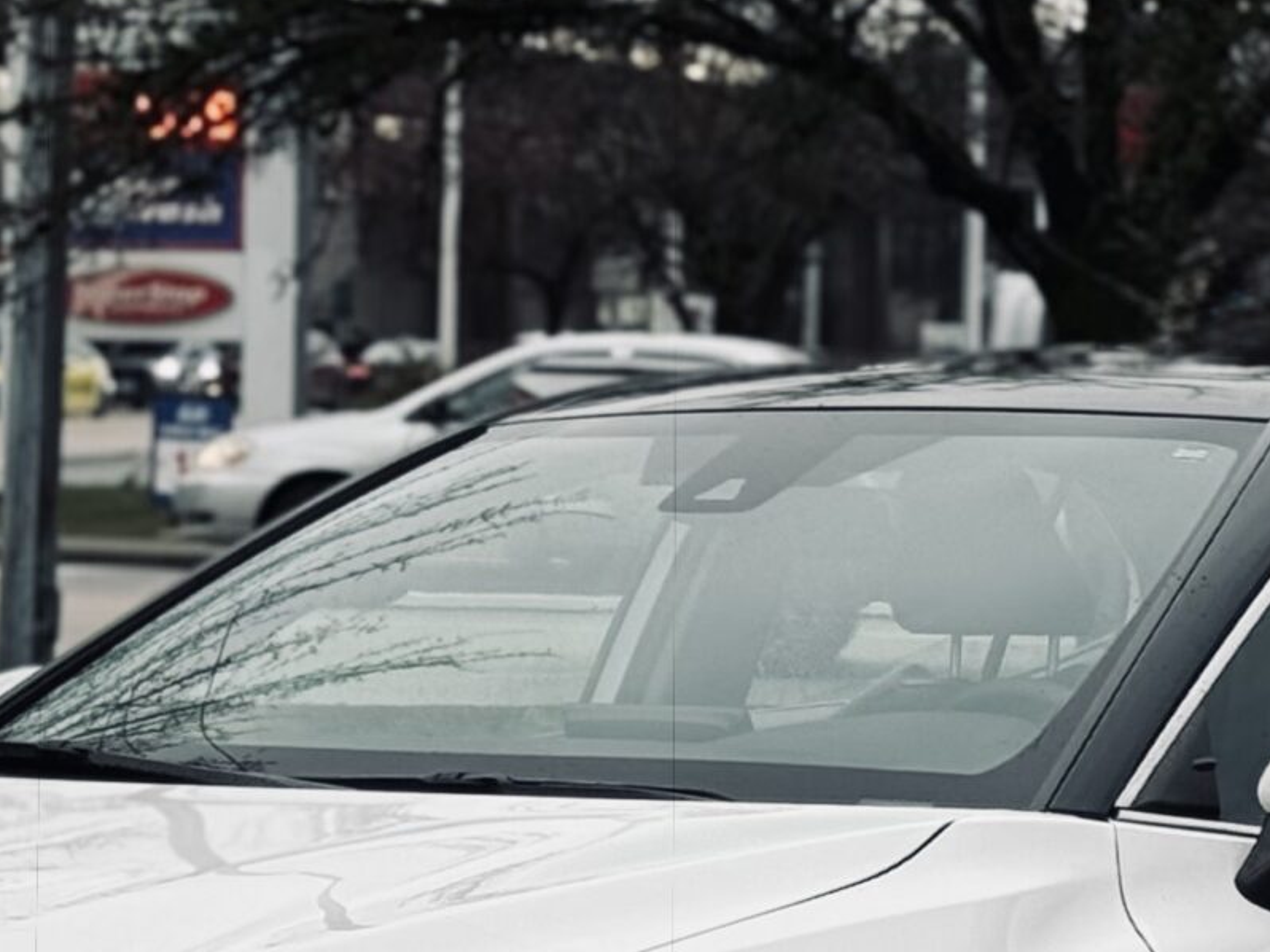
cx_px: 726
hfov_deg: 12.8
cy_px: 825
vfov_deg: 9.6
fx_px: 5648
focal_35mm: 154
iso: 64
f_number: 1.78
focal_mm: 6.76
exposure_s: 1/247
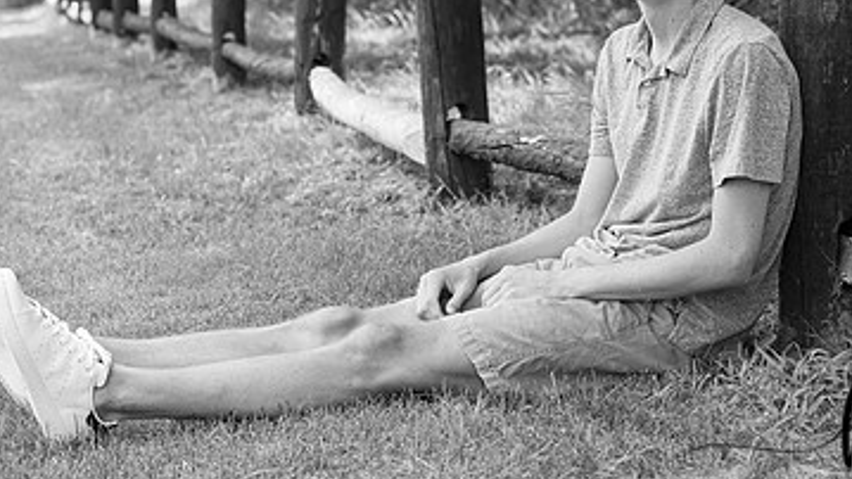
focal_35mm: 127
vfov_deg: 9.5
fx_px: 2869
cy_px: 124
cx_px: 425
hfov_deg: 16.9
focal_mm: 75
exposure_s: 1/200
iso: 400
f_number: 5.6
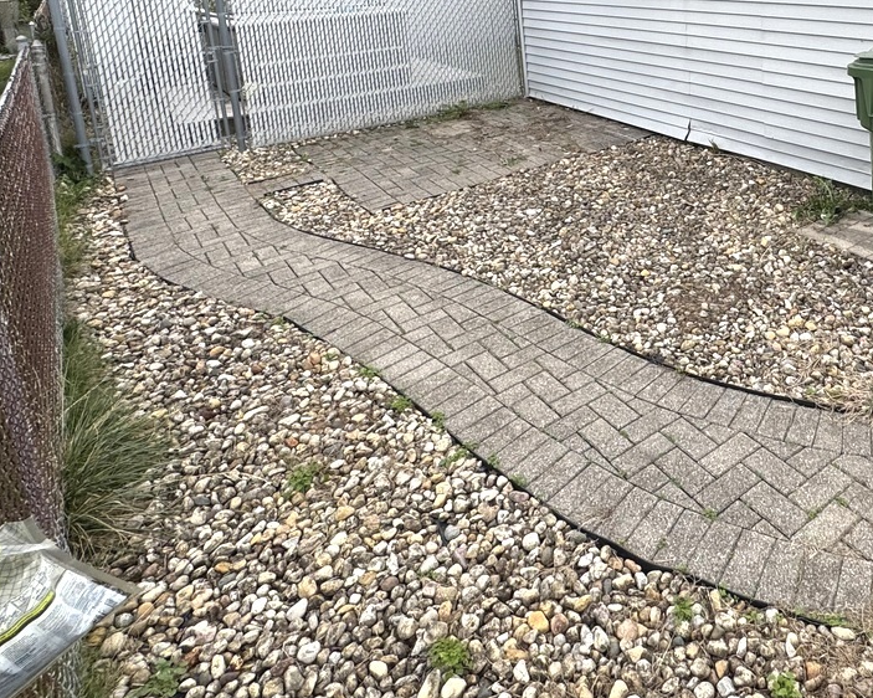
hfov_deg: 57.2
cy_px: 67
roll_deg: +2.4
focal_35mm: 28
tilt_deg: -10.5
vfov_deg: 46.4
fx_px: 723
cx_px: 710
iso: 40
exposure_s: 1/361
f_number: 2.2
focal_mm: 2.22
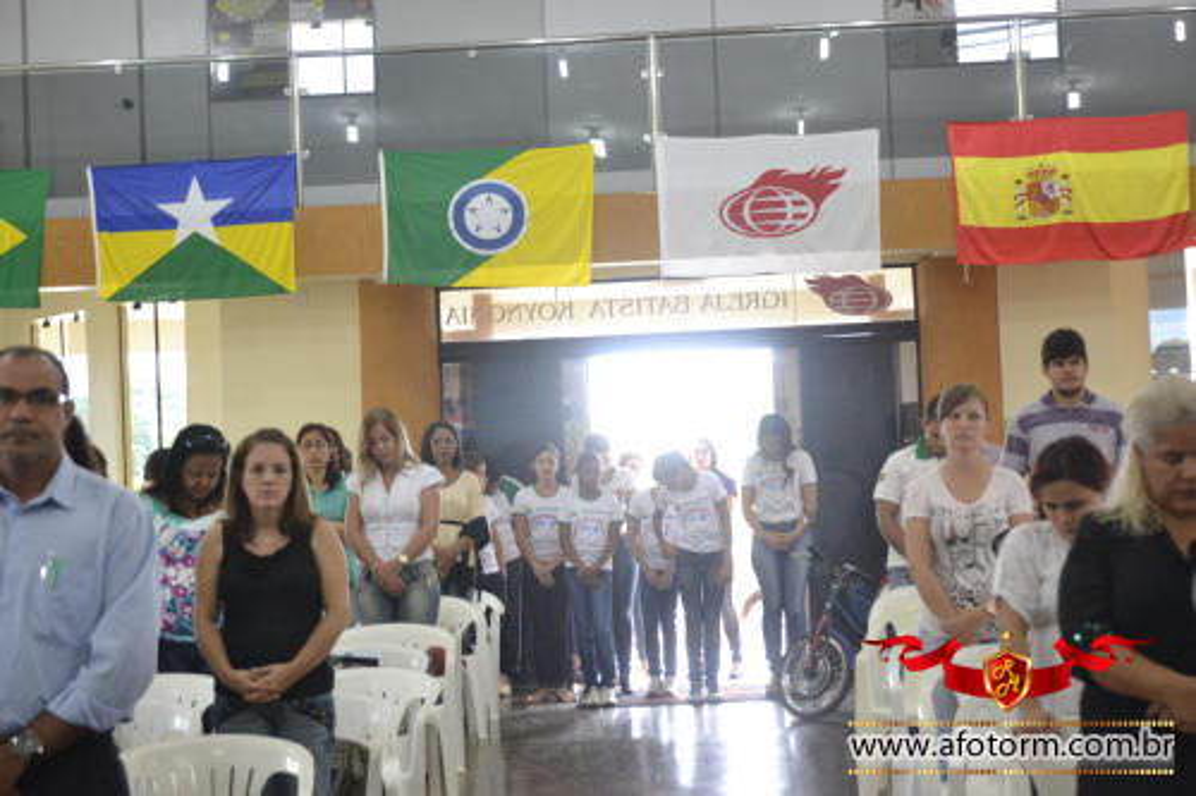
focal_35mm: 57
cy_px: 398
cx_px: 598
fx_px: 1893
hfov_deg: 35.1
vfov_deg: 23.8
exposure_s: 1/80
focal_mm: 38
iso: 1600
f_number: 4.5
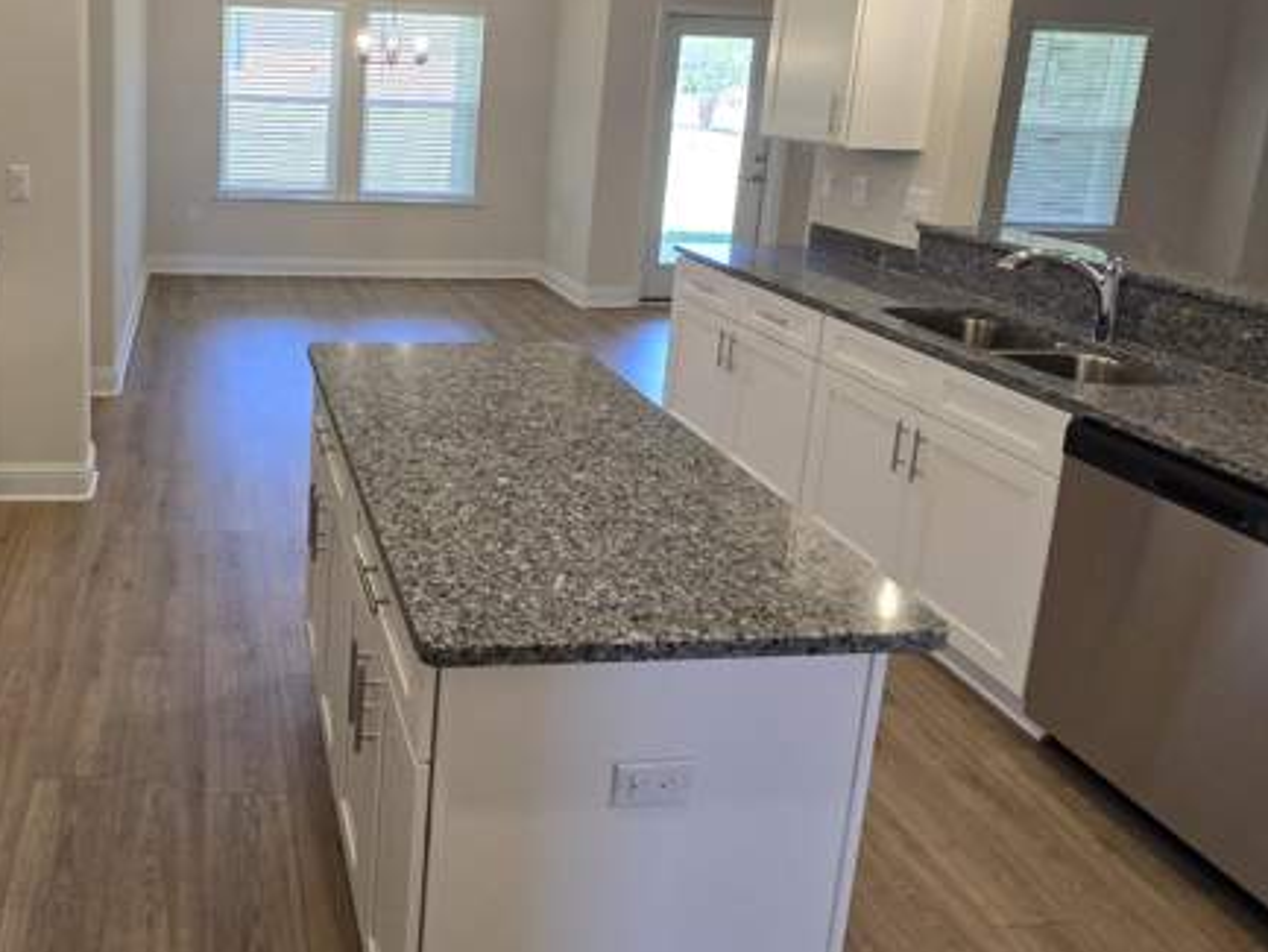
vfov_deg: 53.7
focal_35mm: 24
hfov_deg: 66.9
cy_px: 214
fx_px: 879
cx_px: 310
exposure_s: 1/60
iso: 100
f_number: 2.2
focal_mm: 2.2
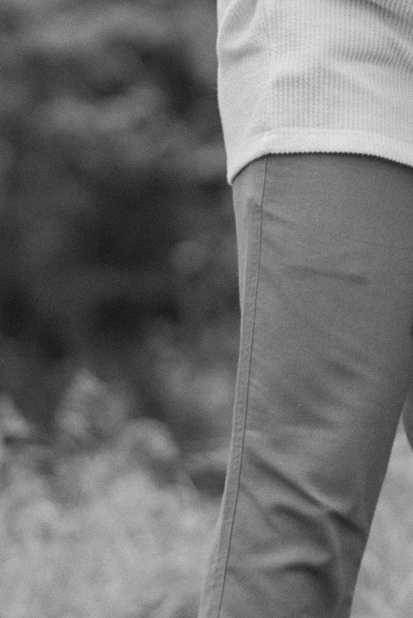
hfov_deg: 2.4
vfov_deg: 3.6
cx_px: 572
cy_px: -116
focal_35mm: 566
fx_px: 9735
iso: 200
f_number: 2.2
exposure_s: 1/640
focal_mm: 85
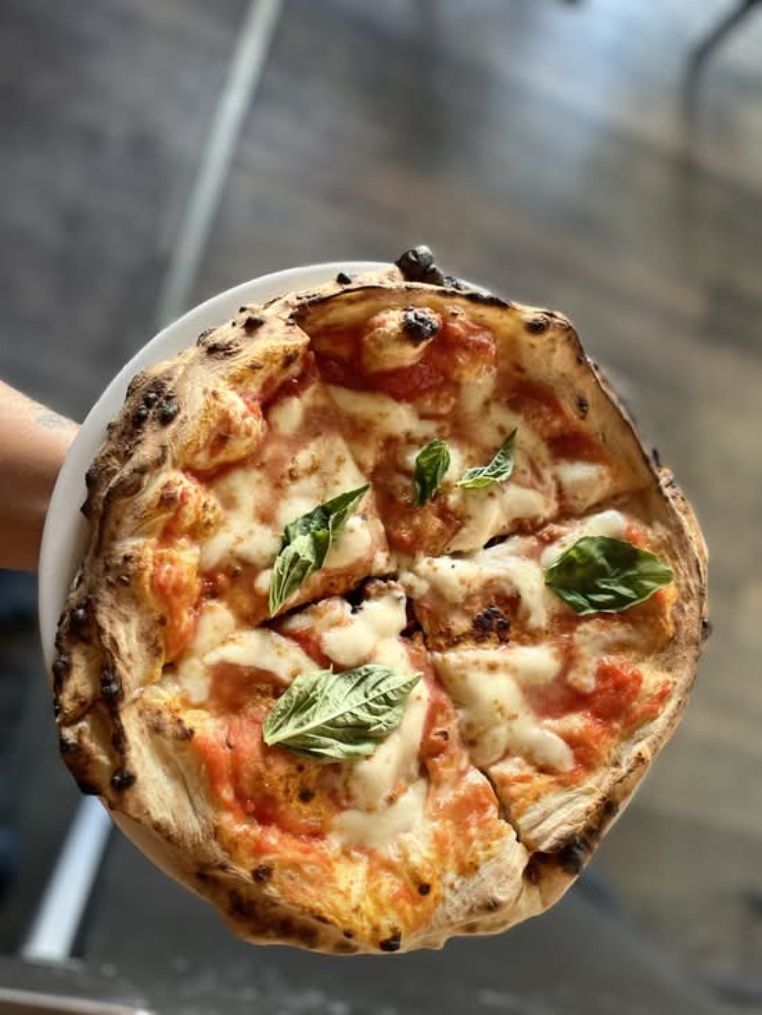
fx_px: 763
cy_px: 508
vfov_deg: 67.3
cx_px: 381
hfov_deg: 53.1
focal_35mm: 26
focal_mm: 4.2
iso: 250
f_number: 1.6
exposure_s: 1/60
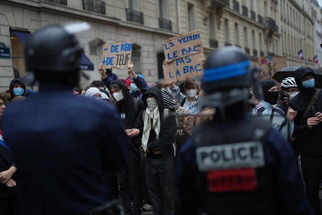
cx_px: 161
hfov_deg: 39.6
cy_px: 108
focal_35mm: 50
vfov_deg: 27.0
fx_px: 447
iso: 640
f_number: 1.2
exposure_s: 1/5000
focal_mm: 50
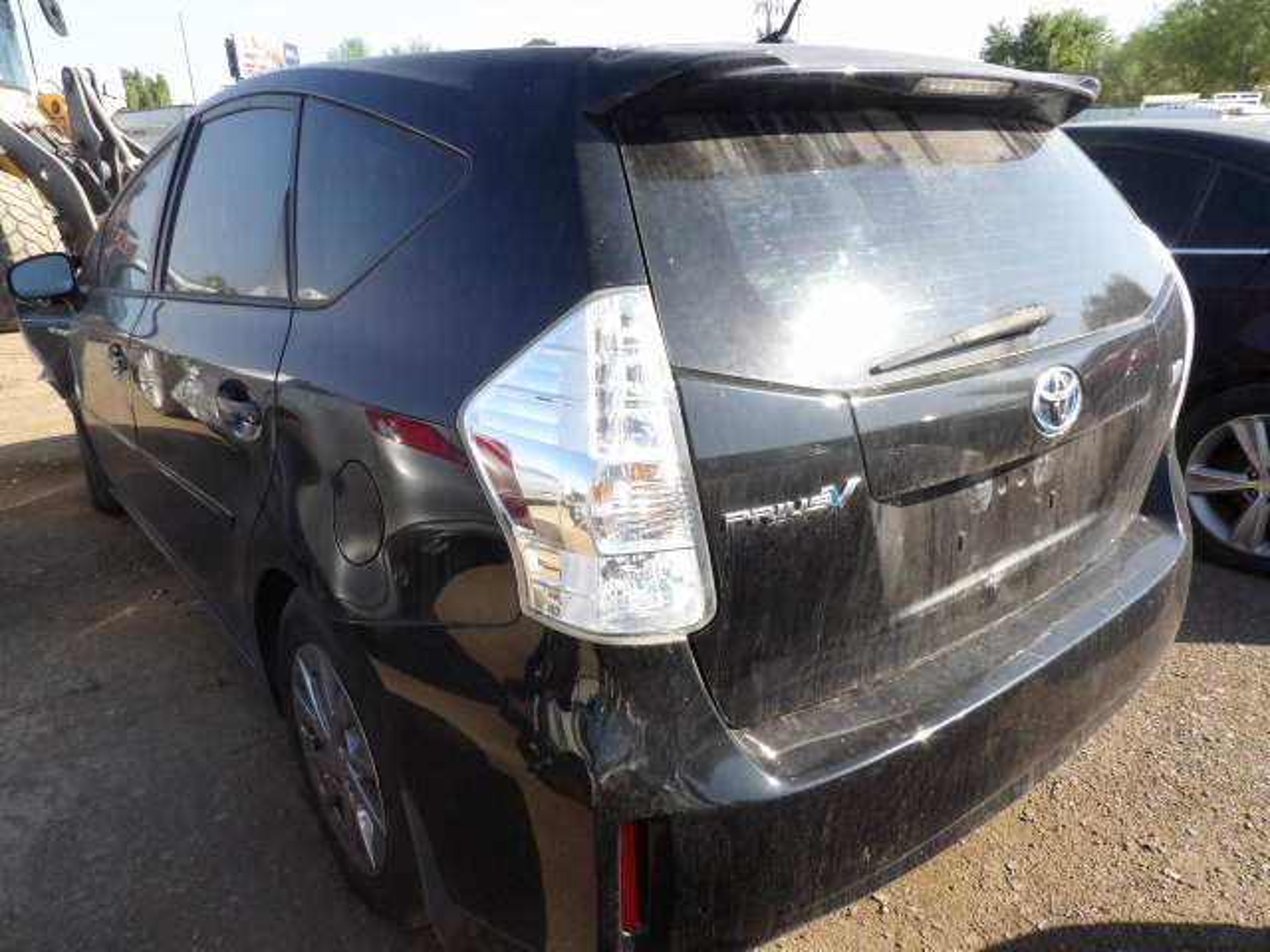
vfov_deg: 56.8
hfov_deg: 71.6
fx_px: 881
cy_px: 476
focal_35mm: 24
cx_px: 635
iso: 100
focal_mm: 4.3
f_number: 5.6
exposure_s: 1/156
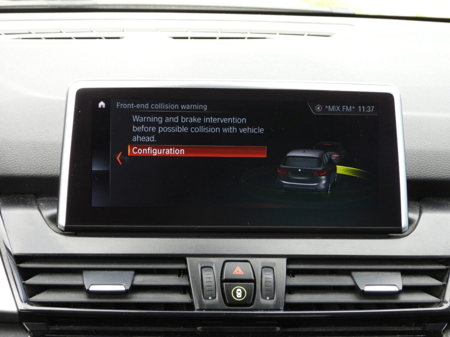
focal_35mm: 91
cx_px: 225
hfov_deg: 21.5
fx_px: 1183
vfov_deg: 16.2
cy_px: 168
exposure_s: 1/60
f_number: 3.5
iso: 100
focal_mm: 16.3
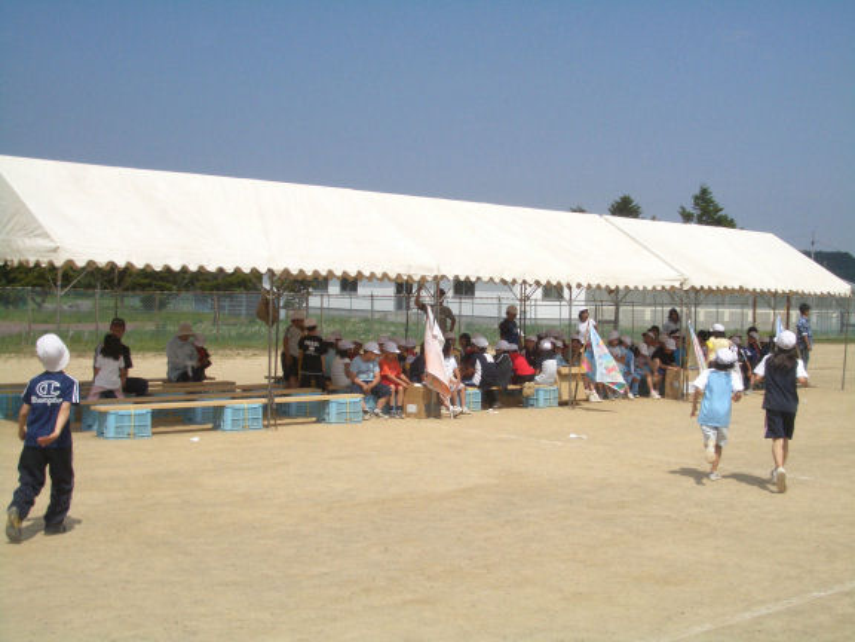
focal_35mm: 49
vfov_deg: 29.7
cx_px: 428
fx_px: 1210
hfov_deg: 38.9
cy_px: 321
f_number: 5
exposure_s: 1/2000
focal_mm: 8.2
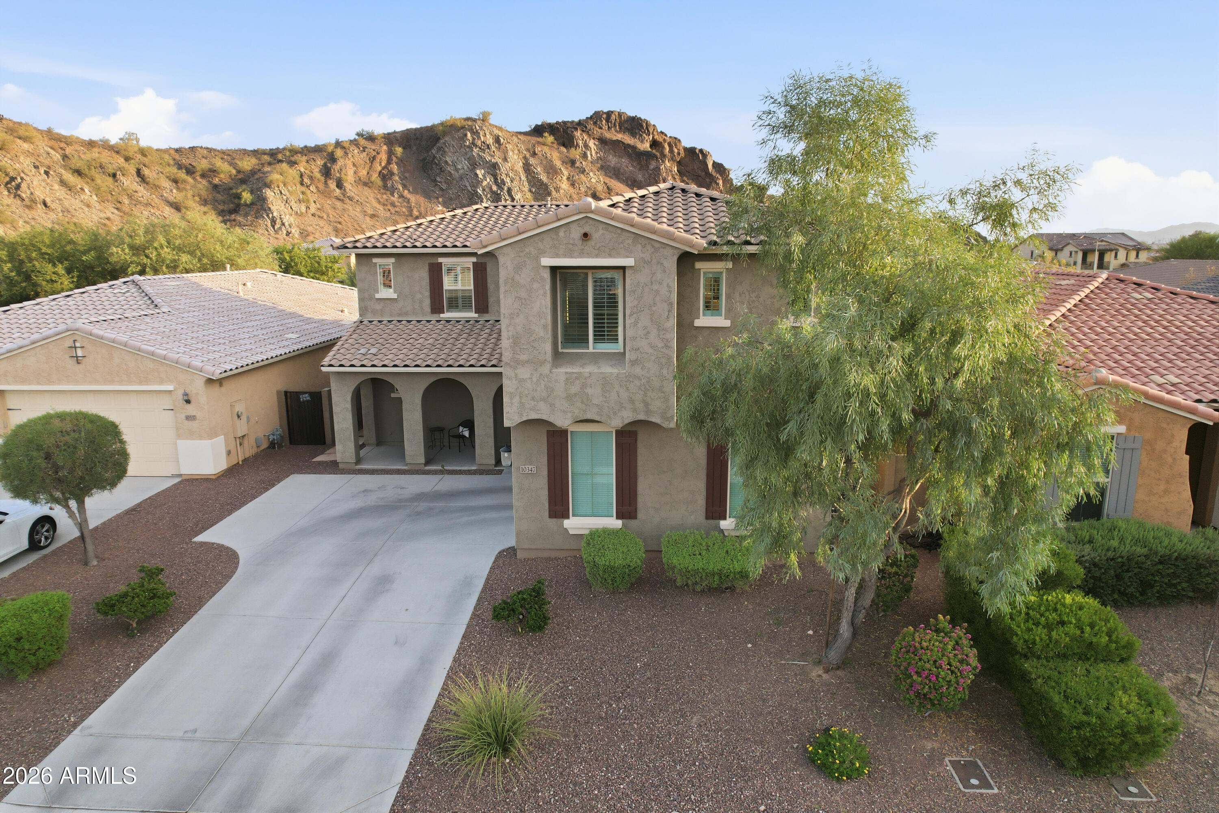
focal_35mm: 22
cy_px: 406
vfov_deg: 57.2
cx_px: 610
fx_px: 745
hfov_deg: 78.6
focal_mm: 8.4
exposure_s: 1/400
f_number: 2.8
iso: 100
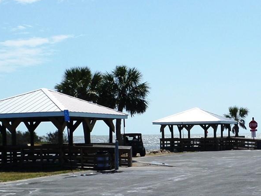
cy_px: 142
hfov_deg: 28.7
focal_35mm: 67
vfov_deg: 21.8
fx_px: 505
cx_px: 180
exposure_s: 1/180
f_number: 9.2
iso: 80
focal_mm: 4.5
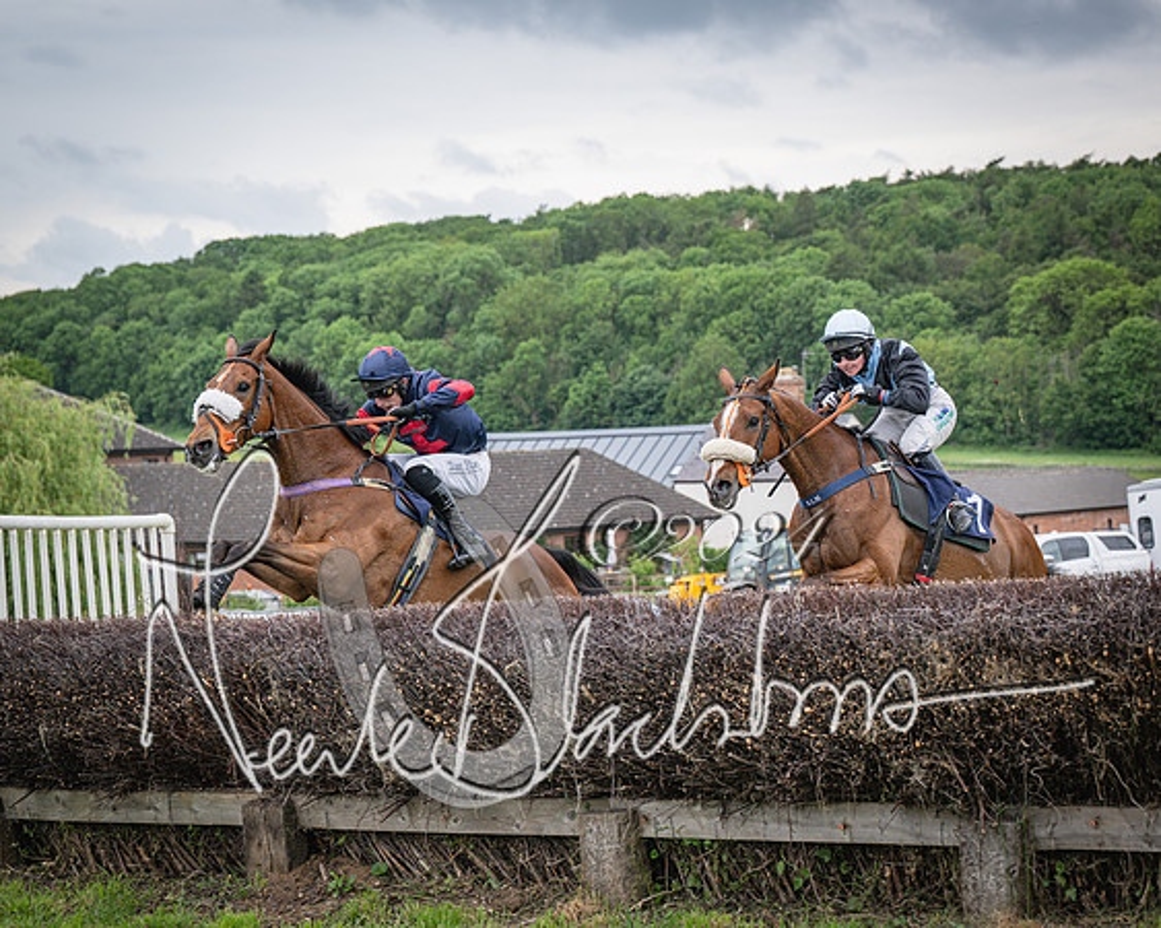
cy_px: 464
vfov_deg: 19.4
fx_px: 2708
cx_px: 612
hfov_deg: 24.2
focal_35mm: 79
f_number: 4
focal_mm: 70
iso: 400
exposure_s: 1/1600
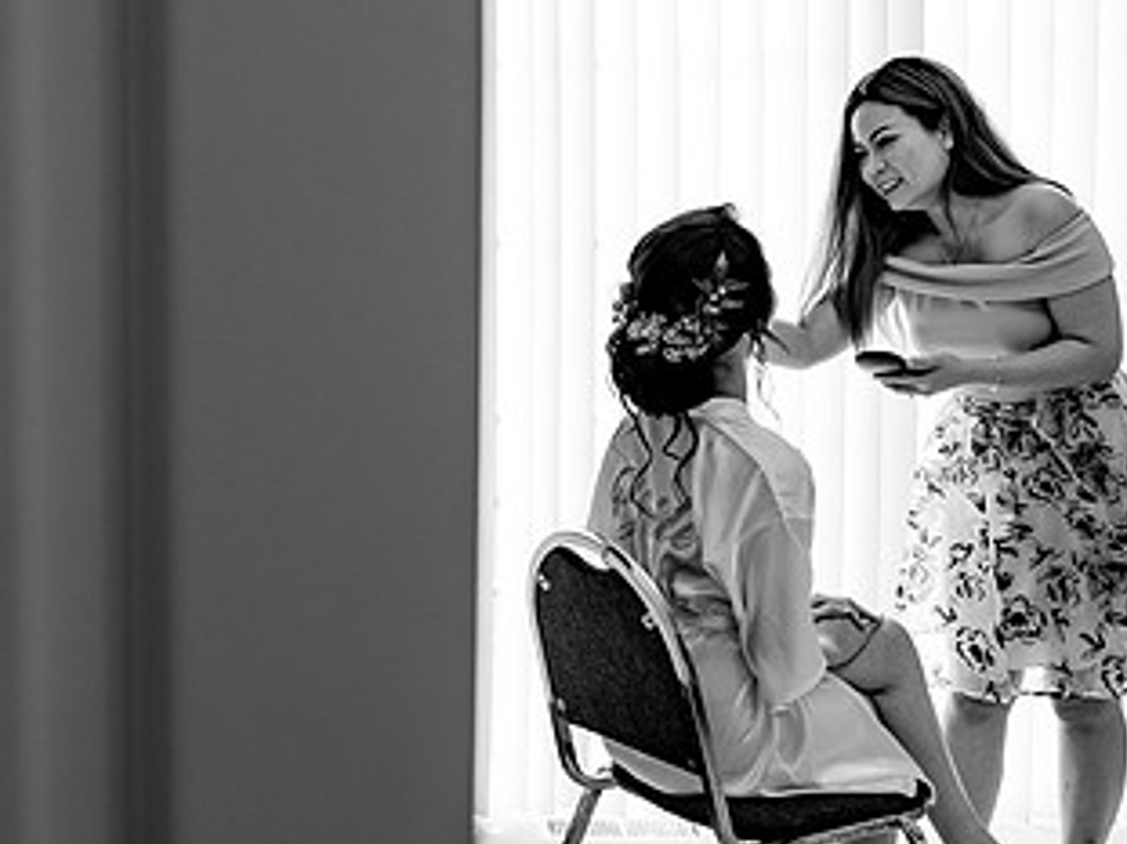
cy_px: 358
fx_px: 2180
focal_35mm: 67
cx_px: 105
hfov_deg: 27.9
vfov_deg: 21.9
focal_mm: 33
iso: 250
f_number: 2.8
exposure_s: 1/320
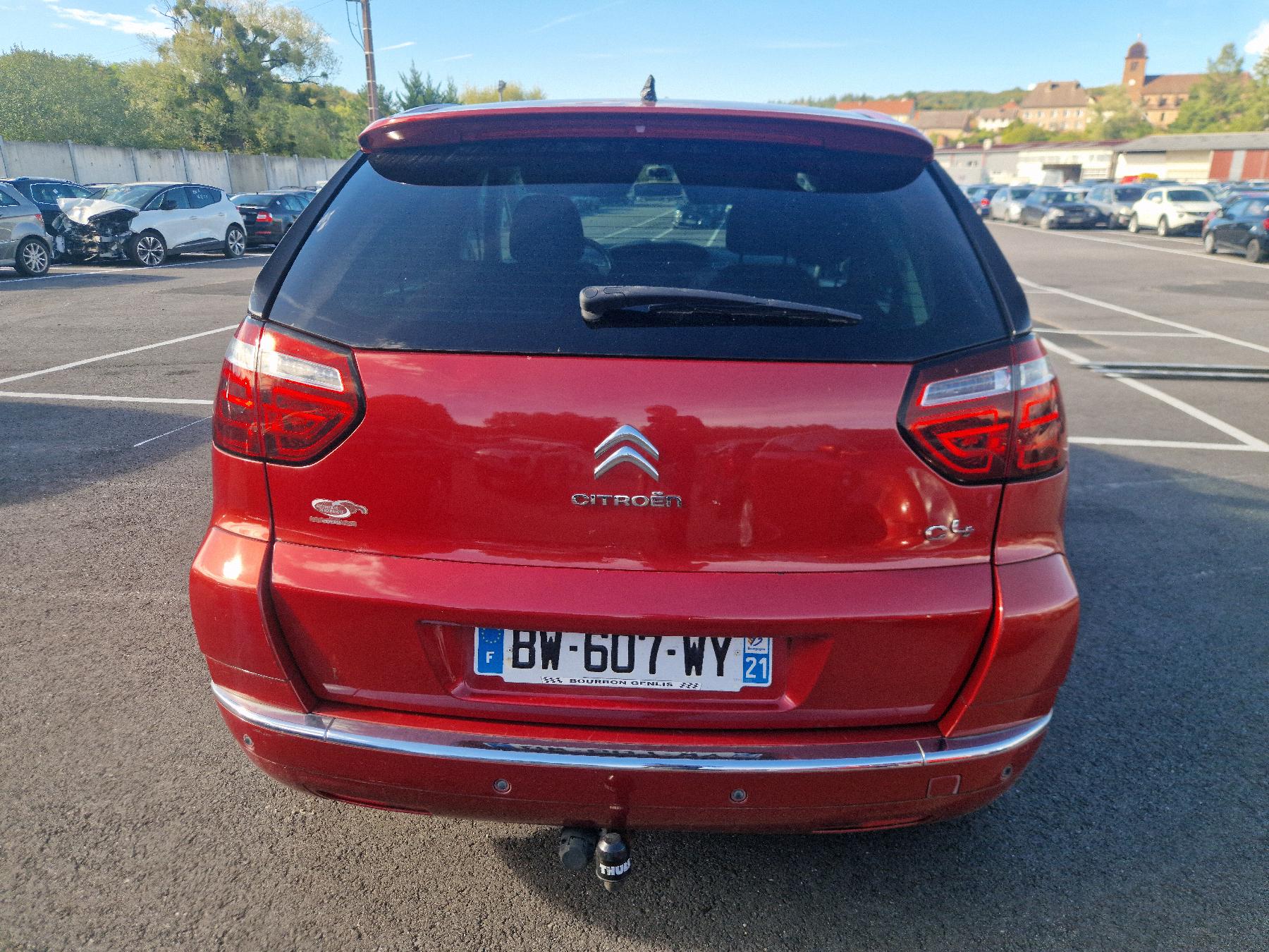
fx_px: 843
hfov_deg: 73.9
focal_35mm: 23
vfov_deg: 58.9
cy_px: 476
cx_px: 634
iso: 50
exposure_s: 1/526
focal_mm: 5.4
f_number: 1.8
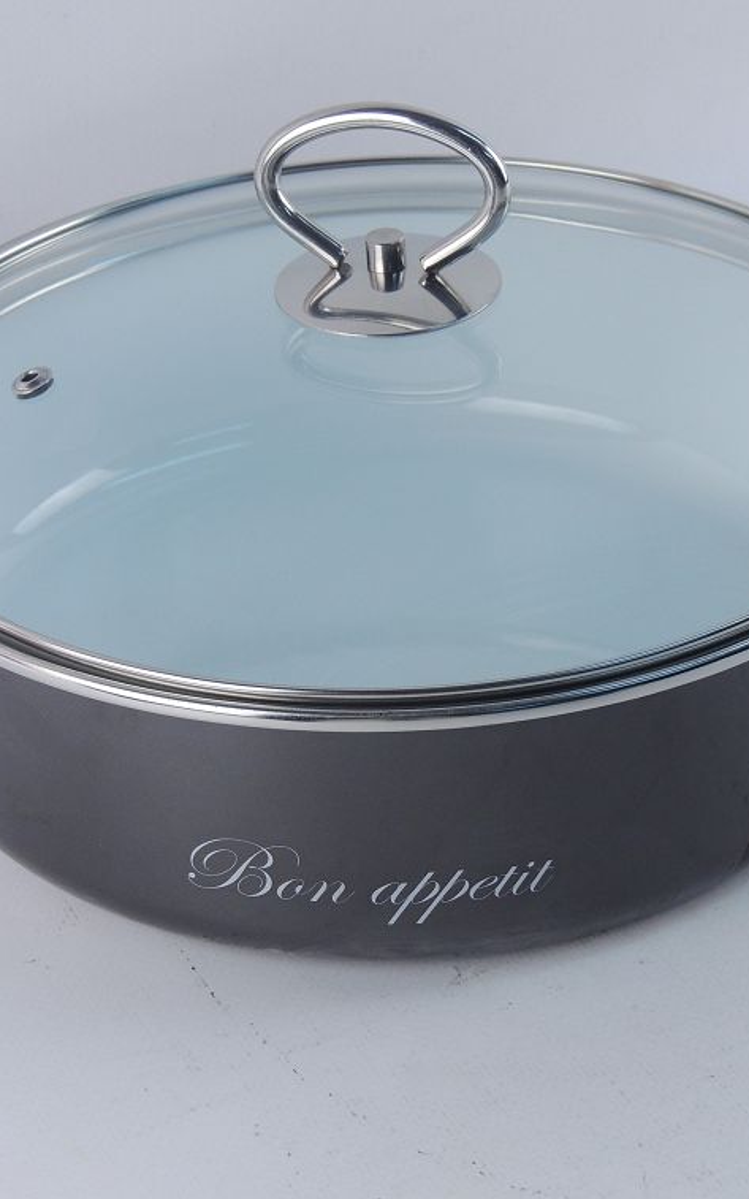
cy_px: 607
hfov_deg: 15.2
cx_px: 393
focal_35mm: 86
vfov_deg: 24.1
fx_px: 2809
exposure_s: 1/60
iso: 140
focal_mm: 10.7
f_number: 3.7
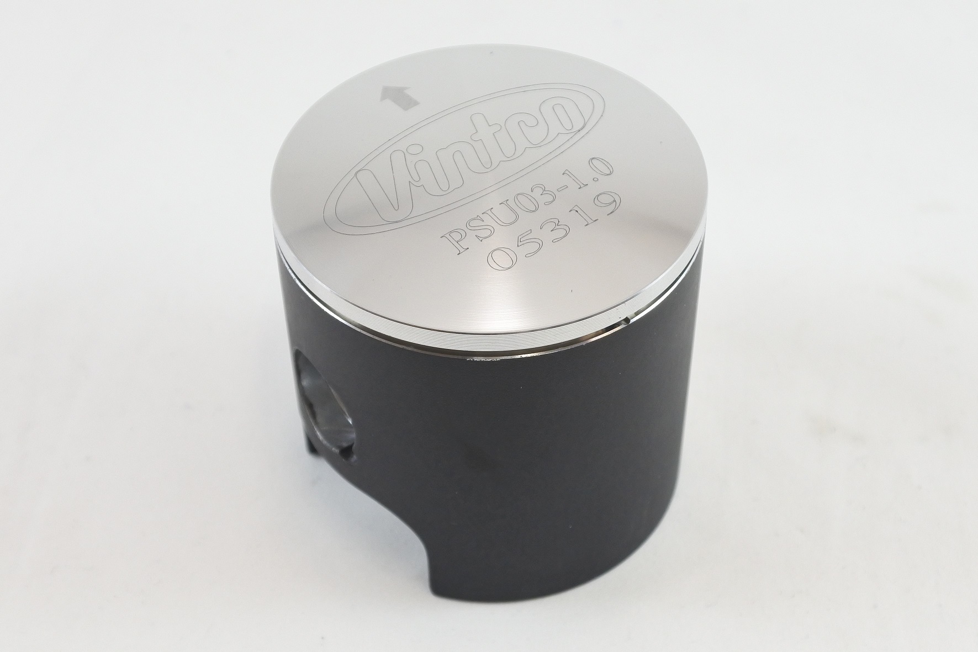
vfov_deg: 34.2
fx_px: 1060
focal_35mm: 39
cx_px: 489
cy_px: 326
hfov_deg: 49.5
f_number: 4.2
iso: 450
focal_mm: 14.7
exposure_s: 1/125
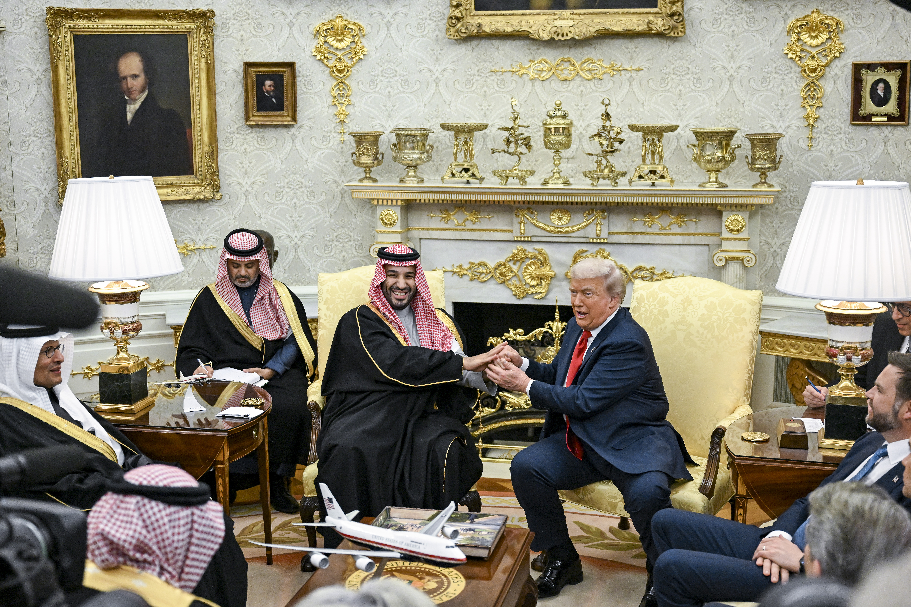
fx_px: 1164
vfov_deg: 29.2
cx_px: 456
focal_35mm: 46
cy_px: 304
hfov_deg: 42.7
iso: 4000
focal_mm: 46
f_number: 3.5
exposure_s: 1/250
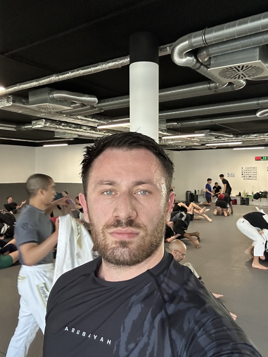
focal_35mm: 30
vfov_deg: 60.0
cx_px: 134
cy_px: 178
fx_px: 310
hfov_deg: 46.8
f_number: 1.9
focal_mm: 2.69
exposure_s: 1/60
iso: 250
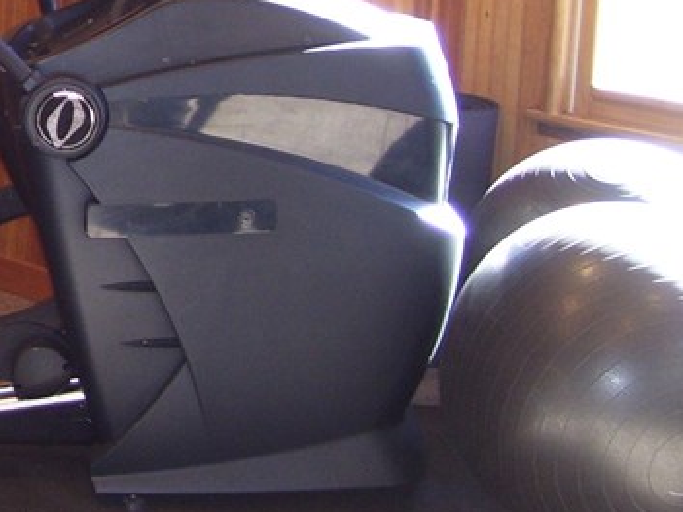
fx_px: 2130
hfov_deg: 17.1
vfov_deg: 13.5
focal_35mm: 108
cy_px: -6
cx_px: -220
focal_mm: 6
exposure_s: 1/60
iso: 125
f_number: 2.7
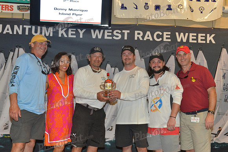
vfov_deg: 28.1
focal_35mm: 48
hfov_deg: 41.1
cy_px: 76
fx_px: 304
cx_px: 114
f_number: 9
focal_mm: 48
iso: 3200
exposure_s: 1/15
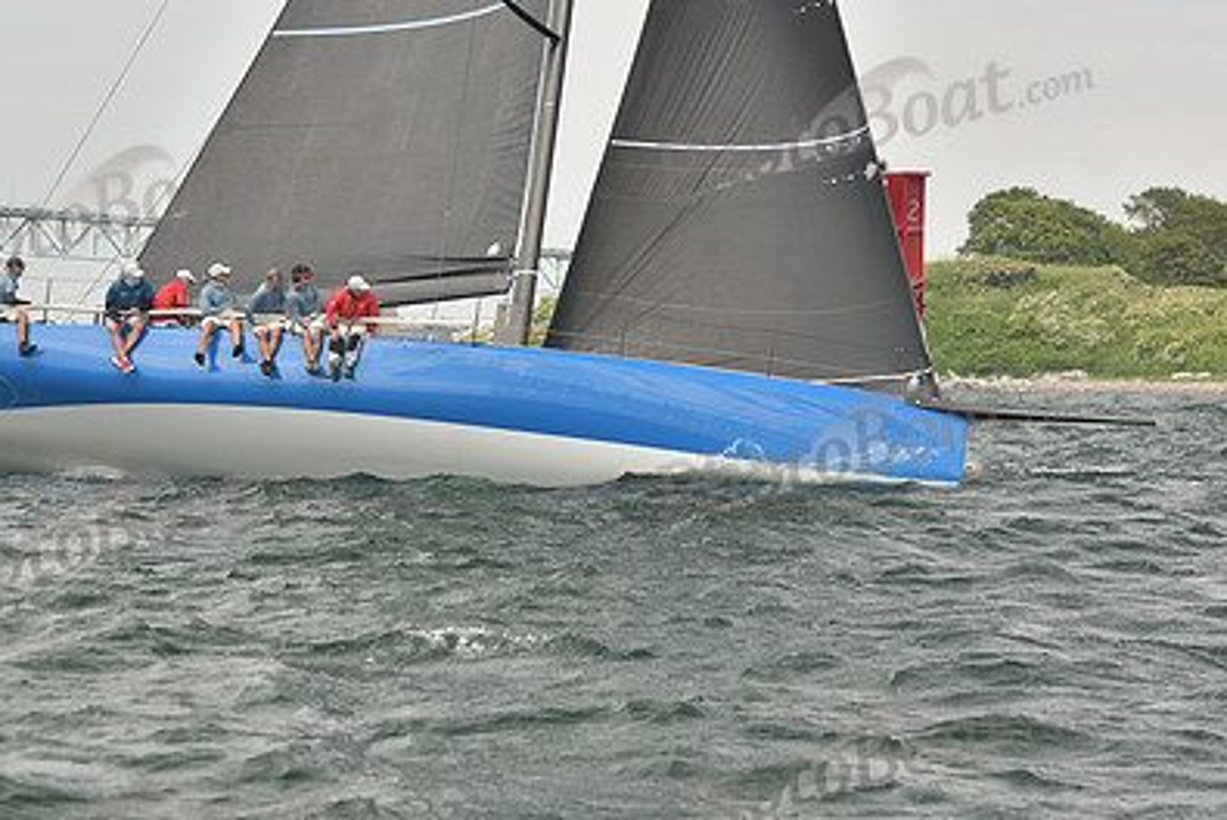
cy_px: 328
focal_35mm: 135
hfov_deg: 15.2
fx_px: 4604
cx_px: 497
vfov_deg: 10.2
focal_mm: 92
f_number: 4.5
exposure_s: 1/640
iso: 250
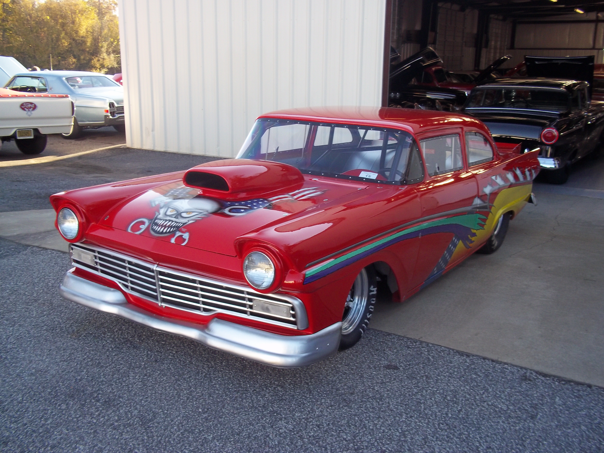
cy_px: 226
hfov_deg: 51.4
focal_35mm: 36
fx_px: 628
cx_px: 302
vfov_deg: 39.7
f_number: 3.1
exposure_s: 1/125
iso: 80
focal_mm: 6.5
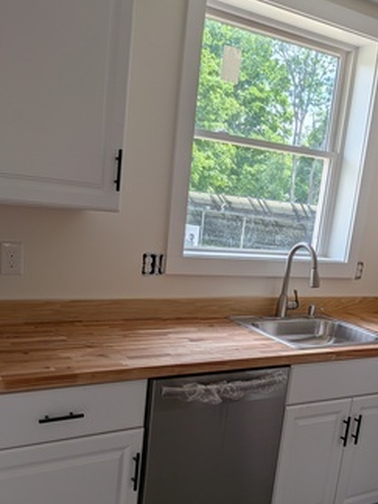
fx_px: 539
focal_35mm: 37
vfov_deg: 49.4
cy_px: 331
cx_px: 187
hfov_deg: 38.7
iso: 28
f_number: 1.7
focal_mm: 4.53
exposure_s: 1/2160
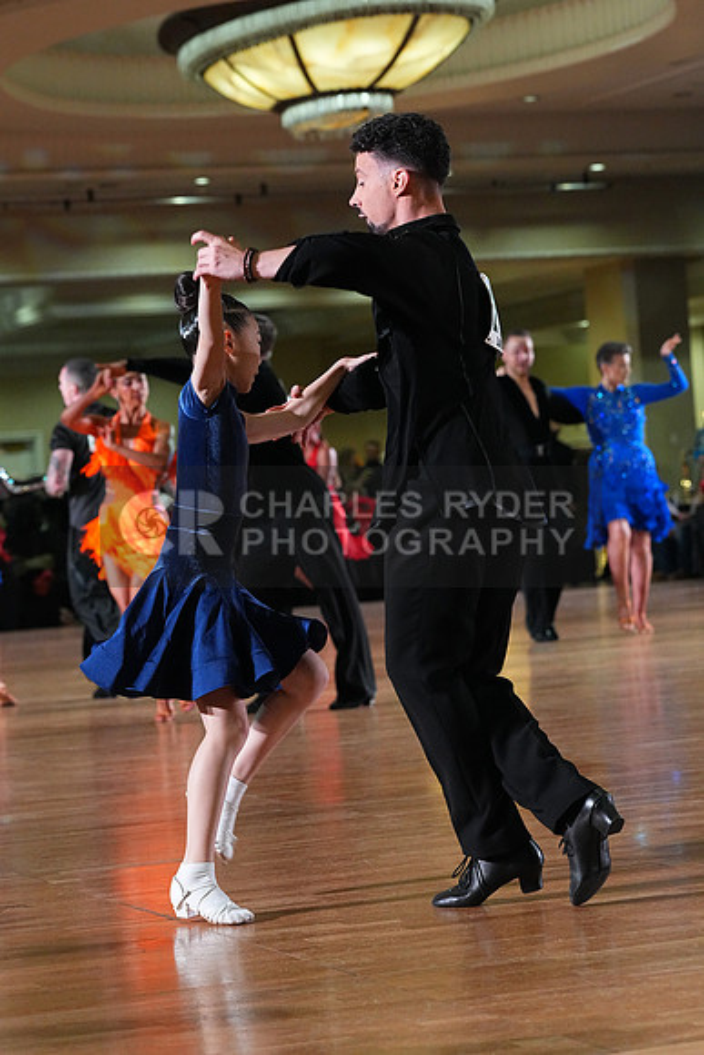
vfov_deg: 18.9
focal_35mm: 108
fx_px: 3166
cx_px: 352
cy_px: 528
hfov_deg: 12.7
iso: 8000
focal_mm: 108
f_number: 5.6
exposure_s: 1/400
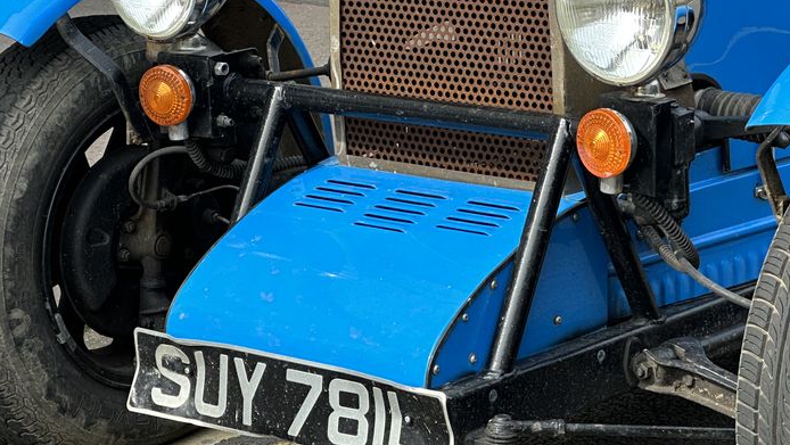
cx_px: 512
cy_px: 127
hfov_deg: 14.8
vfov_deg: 8.4
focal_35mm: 145
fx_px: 3039
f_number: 2.8
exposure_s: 1/208
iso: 32
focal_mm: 9
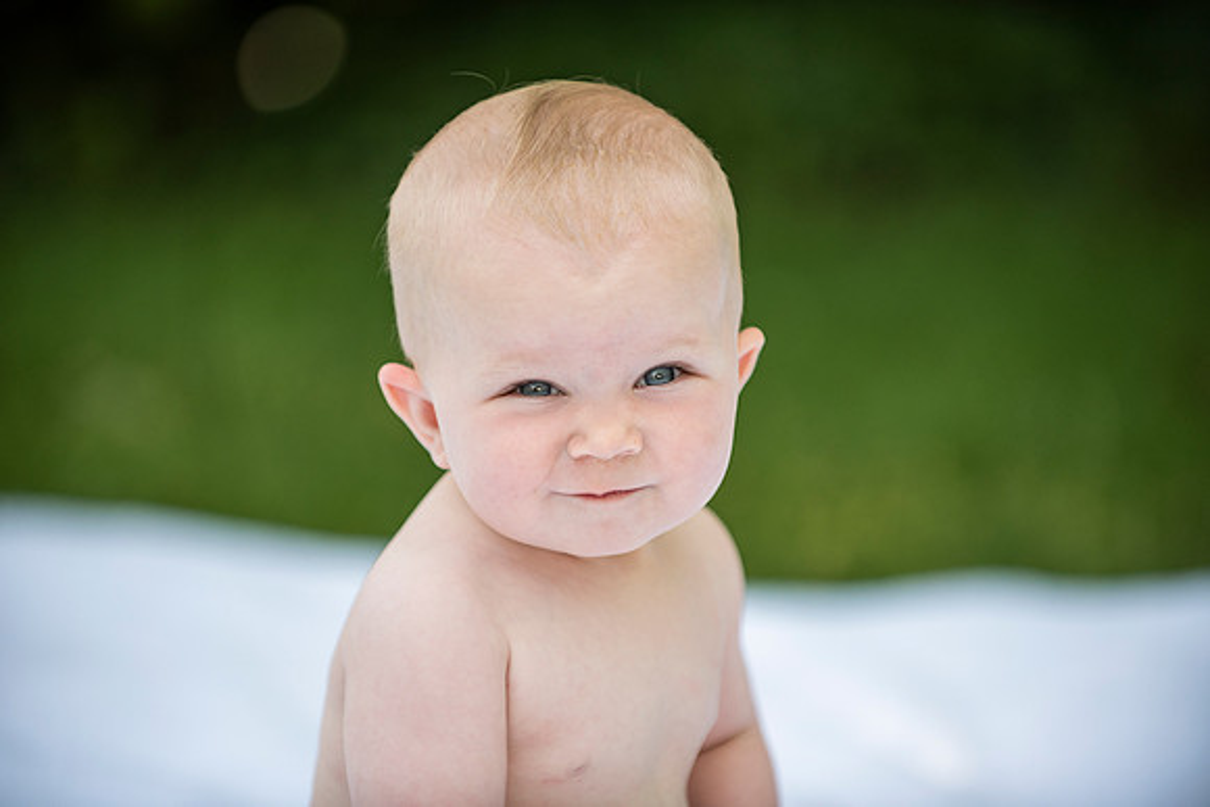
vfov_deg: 6.9
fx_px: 6723
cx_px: 605
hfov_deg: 10.3
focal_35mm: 200
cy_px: 404
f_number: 2.8
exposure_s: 1/1000
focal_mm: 200
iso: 400
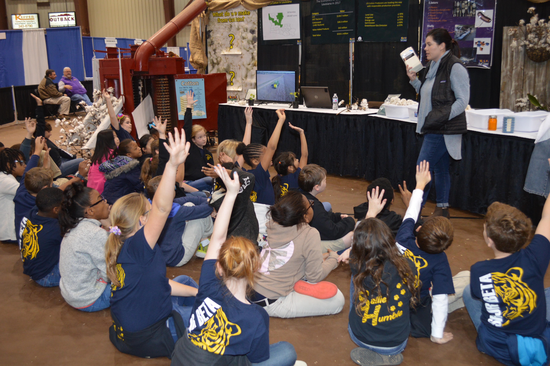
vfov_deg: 36.8
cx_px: 275
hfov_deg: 53.2
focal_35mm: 36
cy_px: 183
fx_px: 550
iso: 800
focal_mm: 24
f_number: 4
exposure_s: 1/60
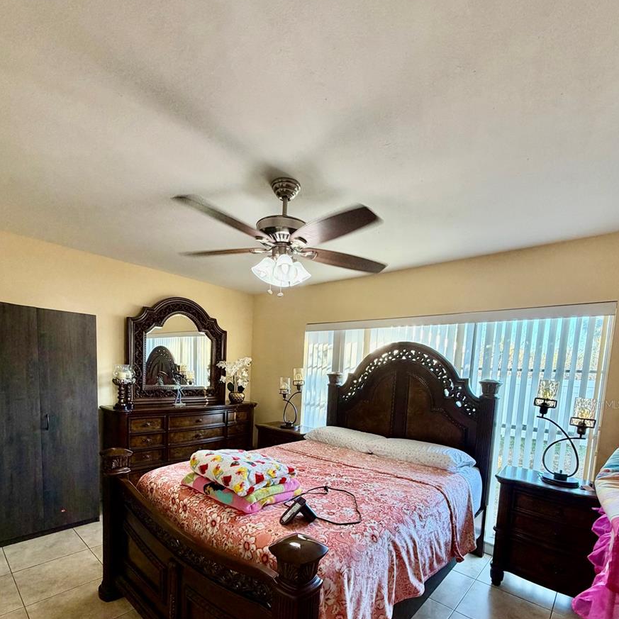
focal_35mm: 17
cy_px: 404
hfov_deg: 84.0
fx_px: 344
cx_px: 307
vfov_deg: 81.6
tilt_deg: -5.1
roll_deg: -2.3
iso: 200
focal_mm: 2.22
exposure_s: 1/60
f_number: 2.2
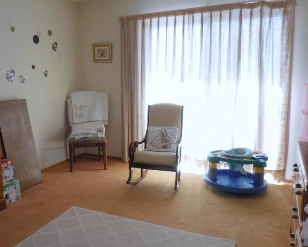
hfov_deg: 55.1
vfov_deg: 45.8
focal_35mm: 32
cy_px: 113
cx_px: 119
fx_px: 292
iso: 400
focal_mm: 4.5
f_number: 3.7
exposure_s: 1/80
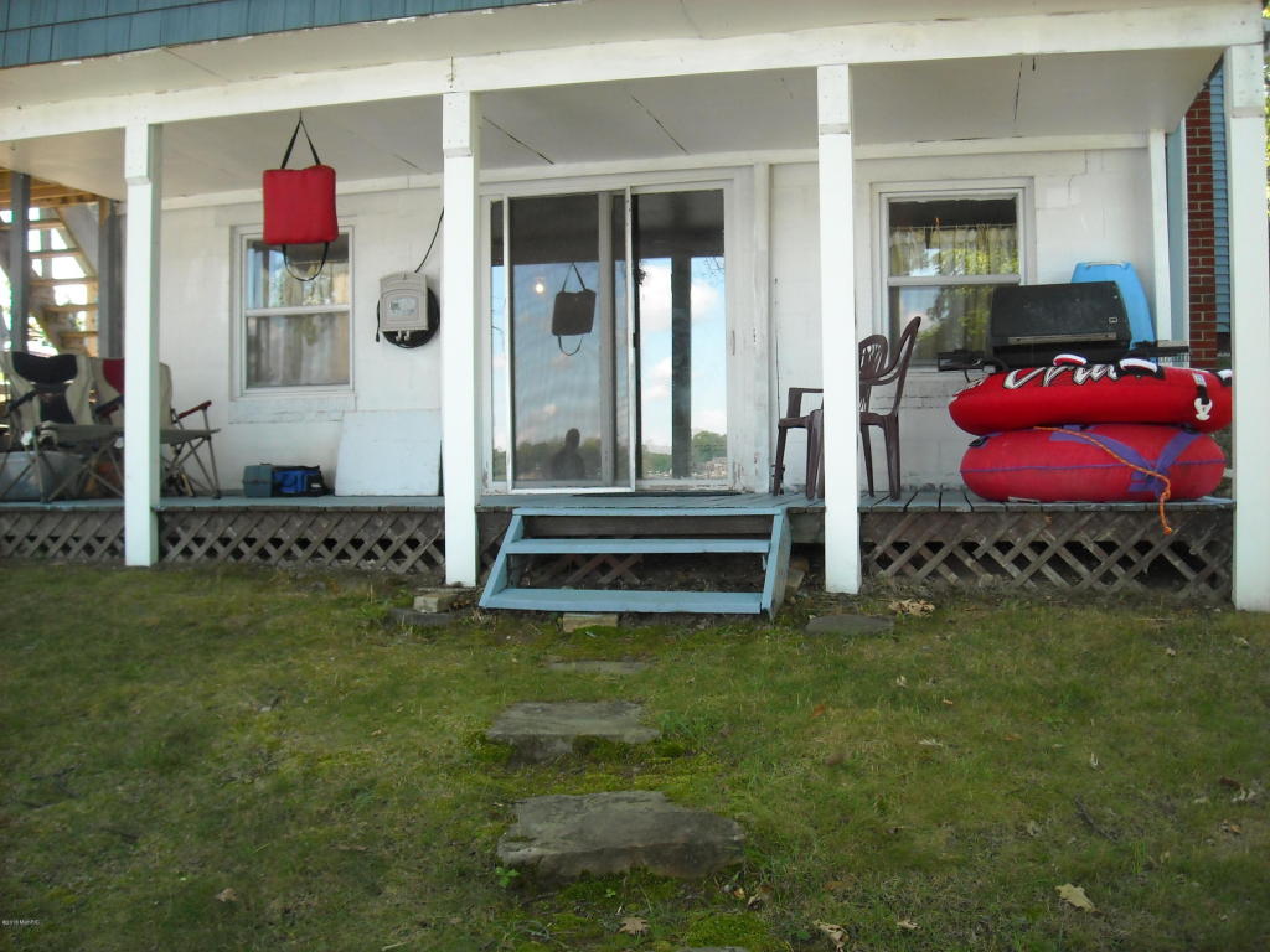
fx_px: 1284
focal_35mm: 35
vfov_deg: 40.7
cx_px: 635
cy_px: 476
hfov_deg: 52.6
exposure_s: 1/250
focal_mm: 5.7
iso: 161
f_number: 2.8
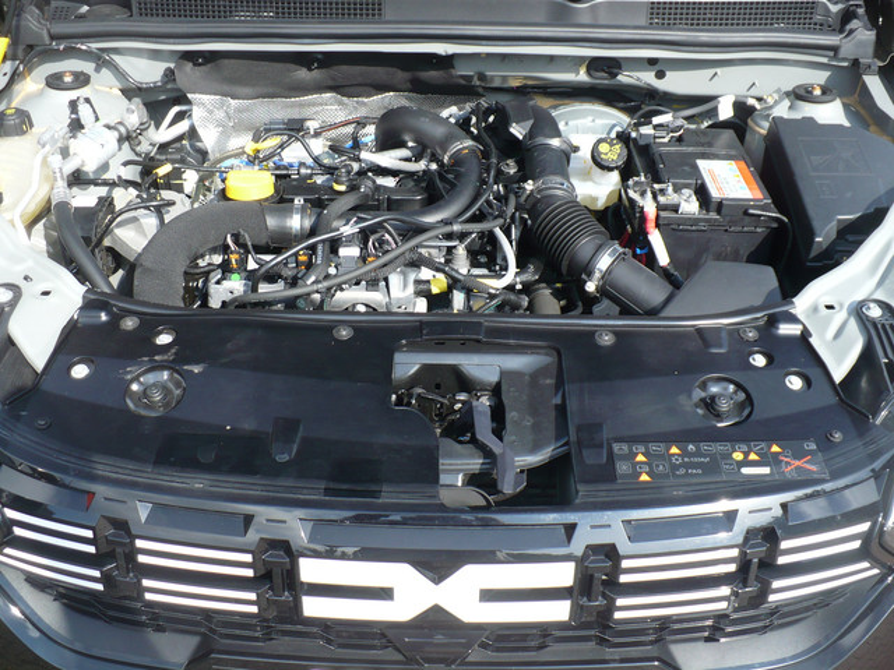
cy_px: 335
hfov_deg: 50.1
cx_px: 447
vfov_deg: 38.7
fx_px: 956
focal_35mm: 37
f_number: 2.8
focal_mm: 6.1
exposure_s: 1/320
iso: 100
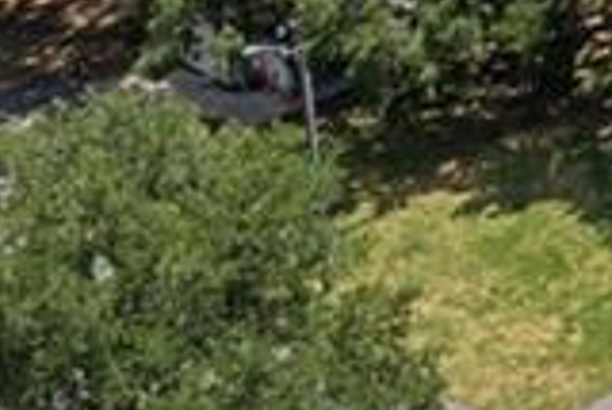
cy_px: -626
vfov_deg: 7.2
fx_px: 3046
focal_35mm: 179
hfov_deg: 9.9
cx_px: 1526
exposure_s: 1/400
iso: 100
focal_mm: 10.26
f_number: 5.6
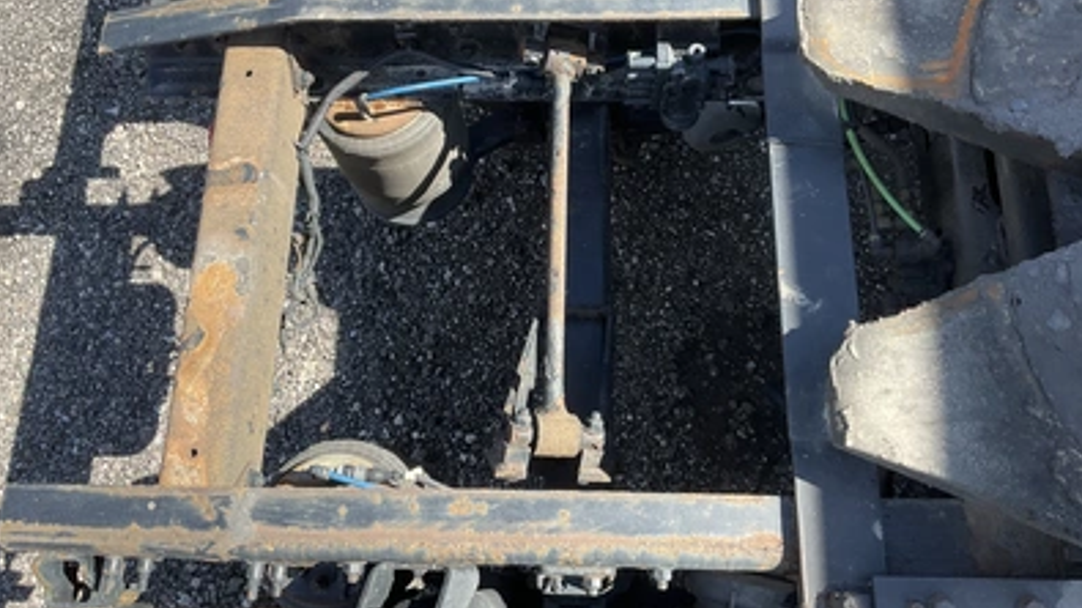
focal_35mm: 32
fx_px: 918
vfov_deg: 36.5
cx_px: 537
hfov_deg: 61.0
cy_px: 236
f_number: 1.8
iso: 25
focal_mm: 3
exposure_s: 1/351
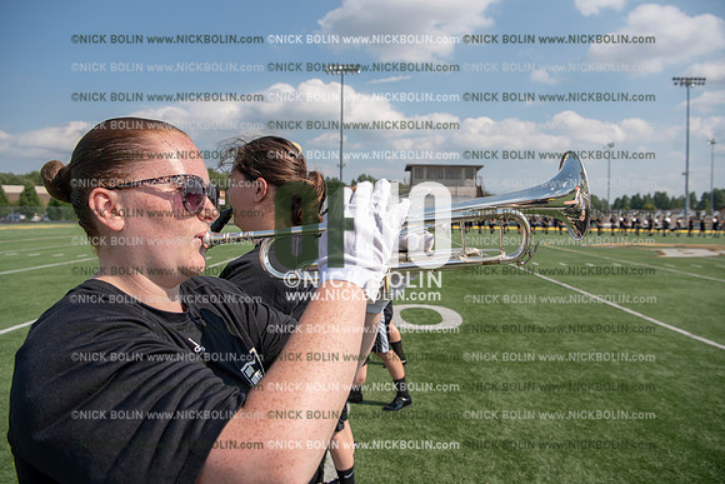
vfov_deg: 53.2
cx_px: 362
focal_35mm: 24
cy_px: 242
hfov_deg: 73.7
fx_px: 483
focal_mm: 24
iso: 200
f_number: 5.6
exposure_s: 1/1250
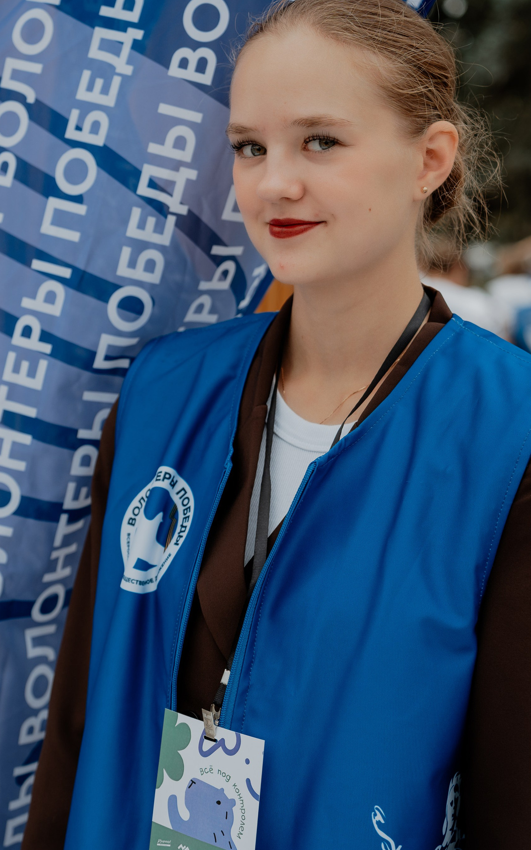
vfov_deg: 27.8
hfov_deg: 17.6
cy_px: 428
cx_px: 233
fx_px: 1713
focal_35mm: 74
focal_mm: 48
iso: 250
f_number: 2.8
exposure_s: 1/1000
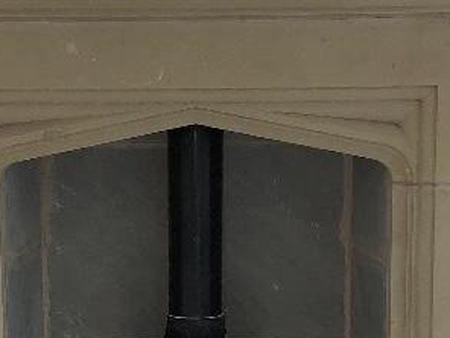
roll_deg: +0.7
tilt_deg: -8.6
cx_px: 185
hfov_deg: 21.7
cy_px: 268
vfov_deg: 16.3
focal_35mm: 90
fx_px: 1170
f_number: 1.8
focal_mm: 4.25
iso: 40
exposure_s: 1/17
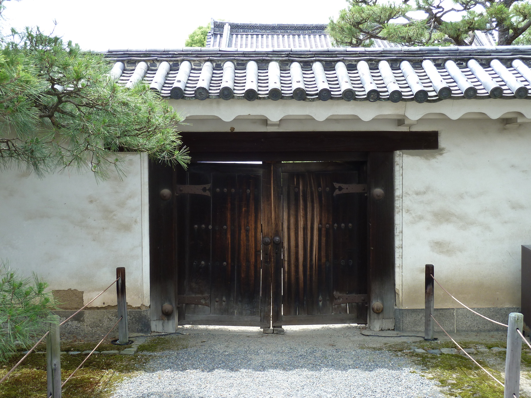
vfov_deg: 36.0
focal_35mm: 40
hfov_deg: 46.8
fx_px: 614
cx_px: 266
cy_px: 199
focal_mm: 6.5
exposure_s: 1/125
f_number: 4
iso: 80
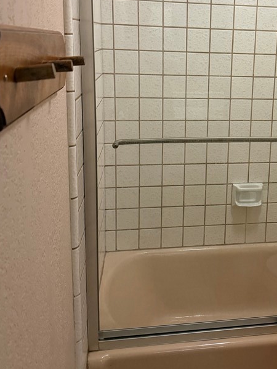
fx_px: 437
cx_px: 223
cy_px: 129
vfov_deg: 45.2
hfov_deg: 34.1
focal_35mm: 41
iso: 800
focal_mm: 6.76
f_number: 1.78
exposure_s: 1/60
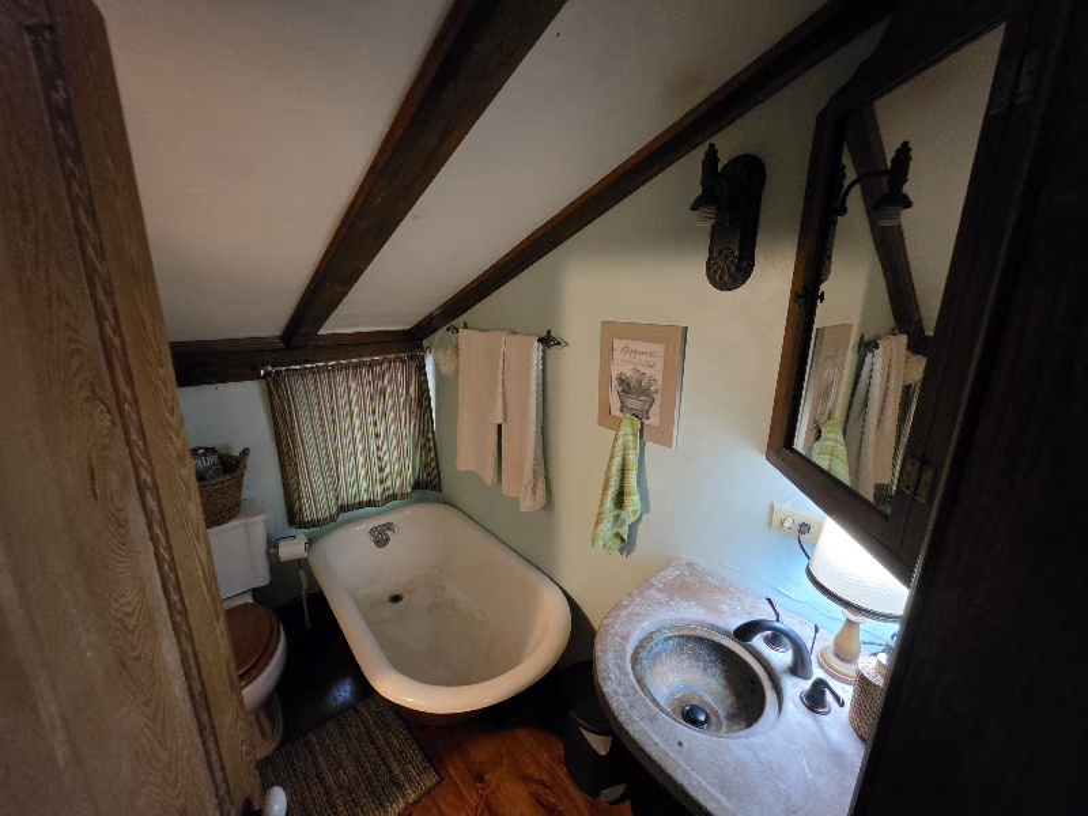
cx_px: 544
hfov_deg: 106.2
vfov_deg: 89.9
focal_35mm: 13
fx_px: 409
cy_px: 408
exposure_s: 1/60.2
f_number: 1.9
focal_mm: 2.2
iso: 800
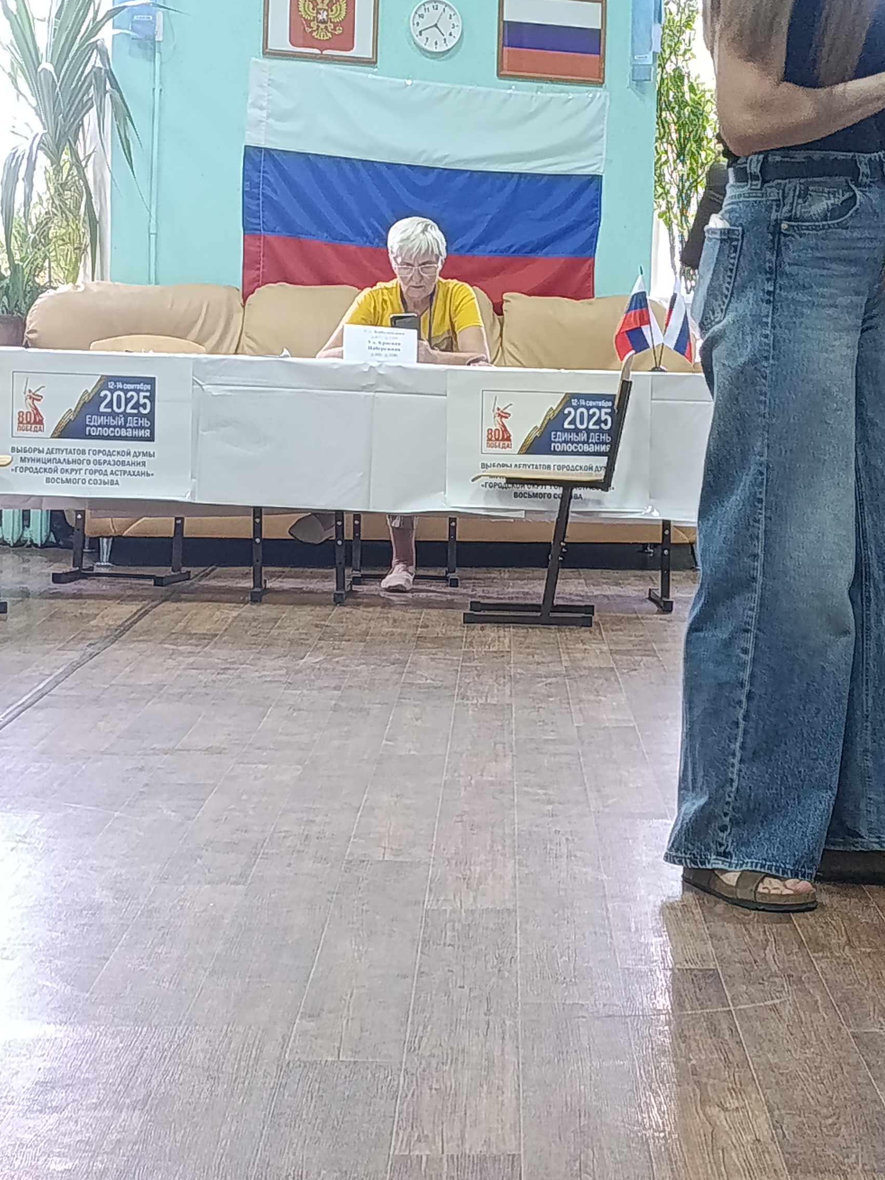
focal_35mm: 70
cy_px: 619
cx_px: 735
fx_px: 2386
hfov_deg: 20.7
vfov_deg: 27.8
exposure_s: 1/100
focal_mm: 6.11
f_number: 1.65
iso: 1033
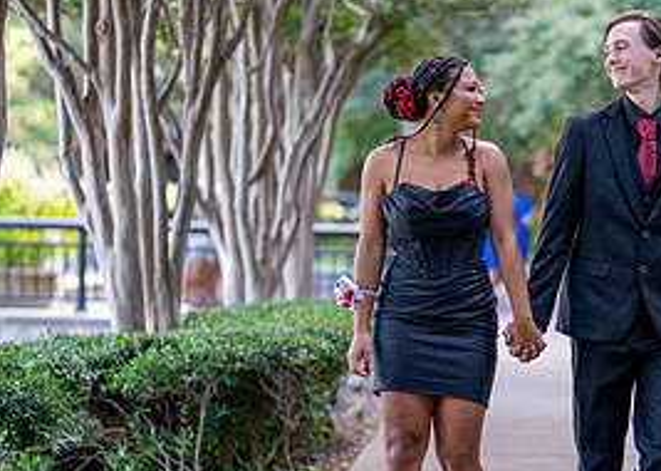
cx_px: 557
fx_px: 2137
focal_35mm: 114
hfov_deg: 17.4
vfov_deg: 12.5
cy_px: 335
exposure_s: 1/1000
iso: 320
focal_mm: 50
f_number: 1.2
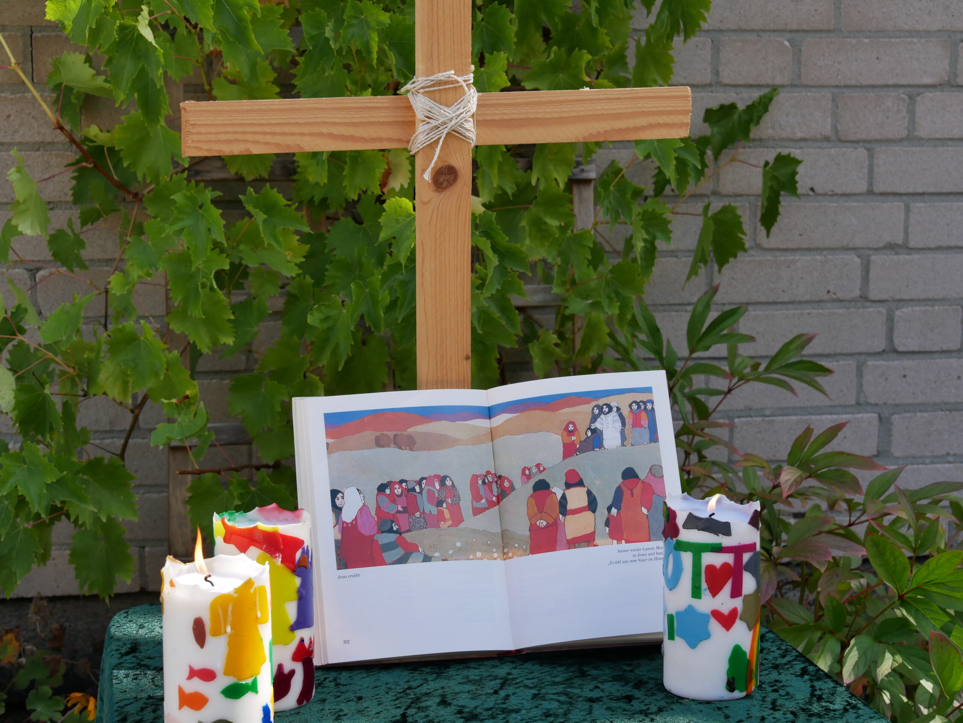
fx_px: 1892
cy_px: 362
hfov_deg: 28.6
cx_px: 482
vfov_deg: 21.6
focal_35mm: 68
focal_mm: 34
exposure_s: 1/200
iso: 200
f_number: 6.3
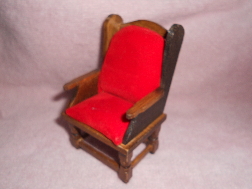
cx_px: 126
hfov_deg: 56.8
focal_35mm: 32
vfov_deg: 44.2
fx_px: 233
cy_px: 94
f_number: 8.8
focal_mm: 5.8
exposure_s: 1/25
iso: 80
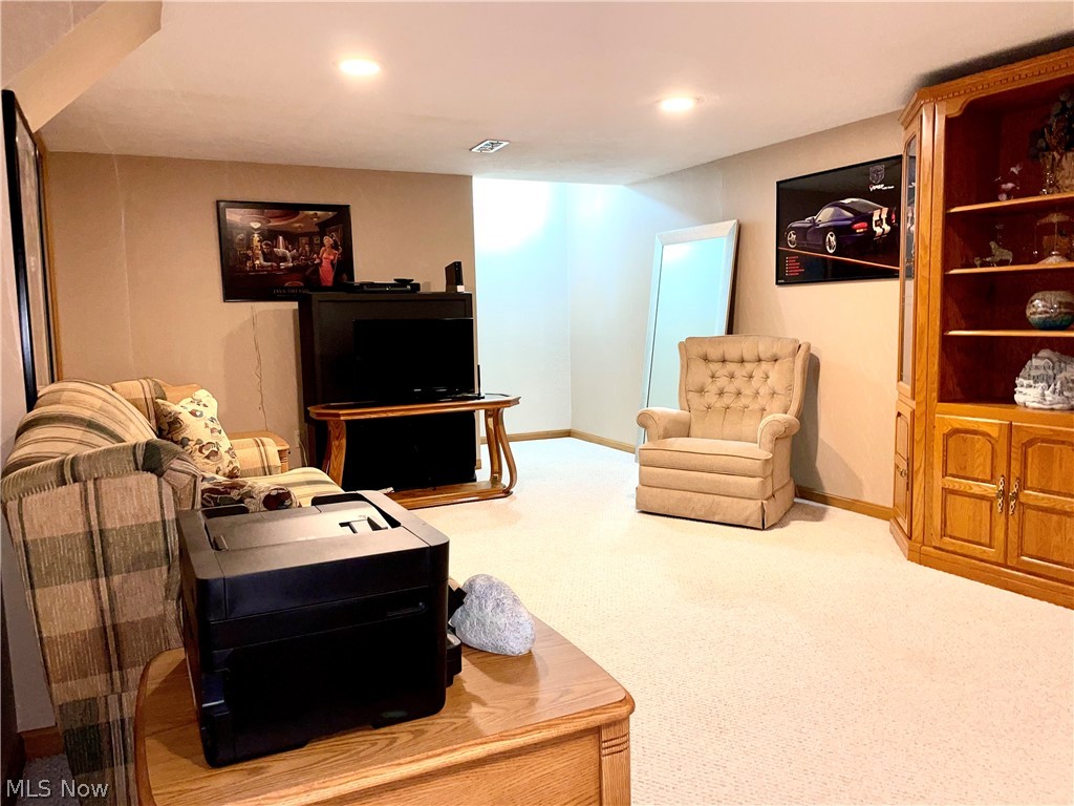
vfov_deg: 53.1
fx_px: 807
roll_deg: -0.2
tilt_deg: -5.1
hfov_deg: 67.3
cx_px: 537
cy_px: 403
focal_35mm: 26
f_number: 1.6
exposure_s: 1/15
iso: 64
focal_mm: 4.2
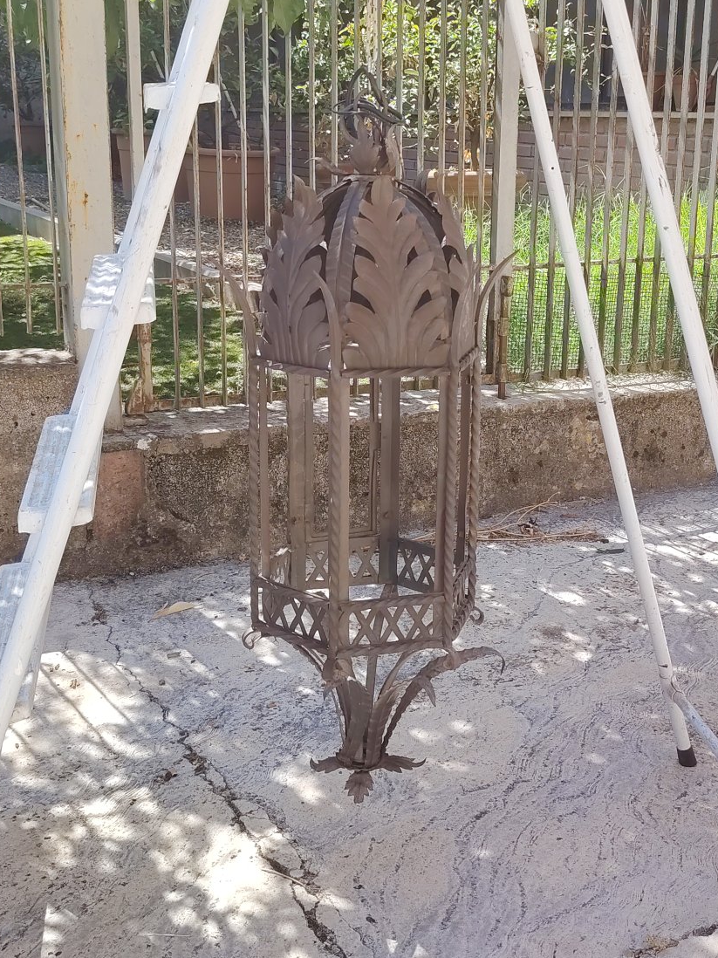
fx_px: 1300
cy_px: 437
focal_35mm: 47
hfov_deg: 30.9
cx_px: 369
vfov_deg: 40.4
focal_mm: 5.25
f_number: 1.75
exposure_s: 1/344
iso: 100
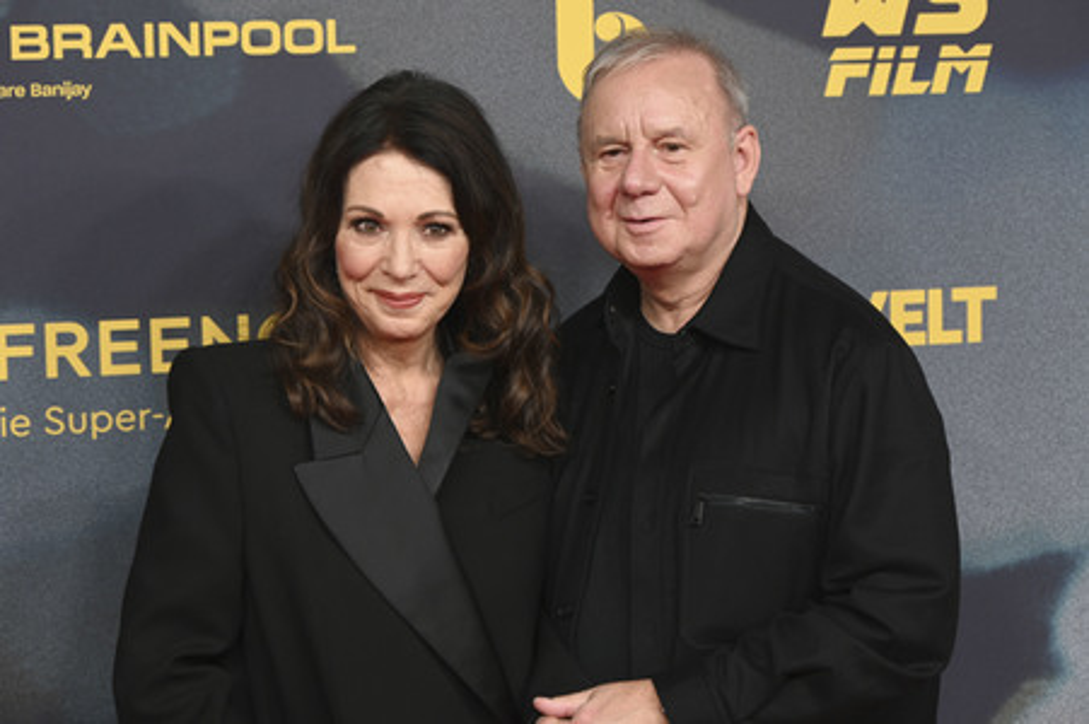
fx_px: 2811
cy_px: 362
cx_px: 544
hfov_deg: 21.9
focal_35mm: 93
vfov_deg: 14.7
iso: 800
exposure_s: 1/160
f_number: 6.3
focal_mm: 93
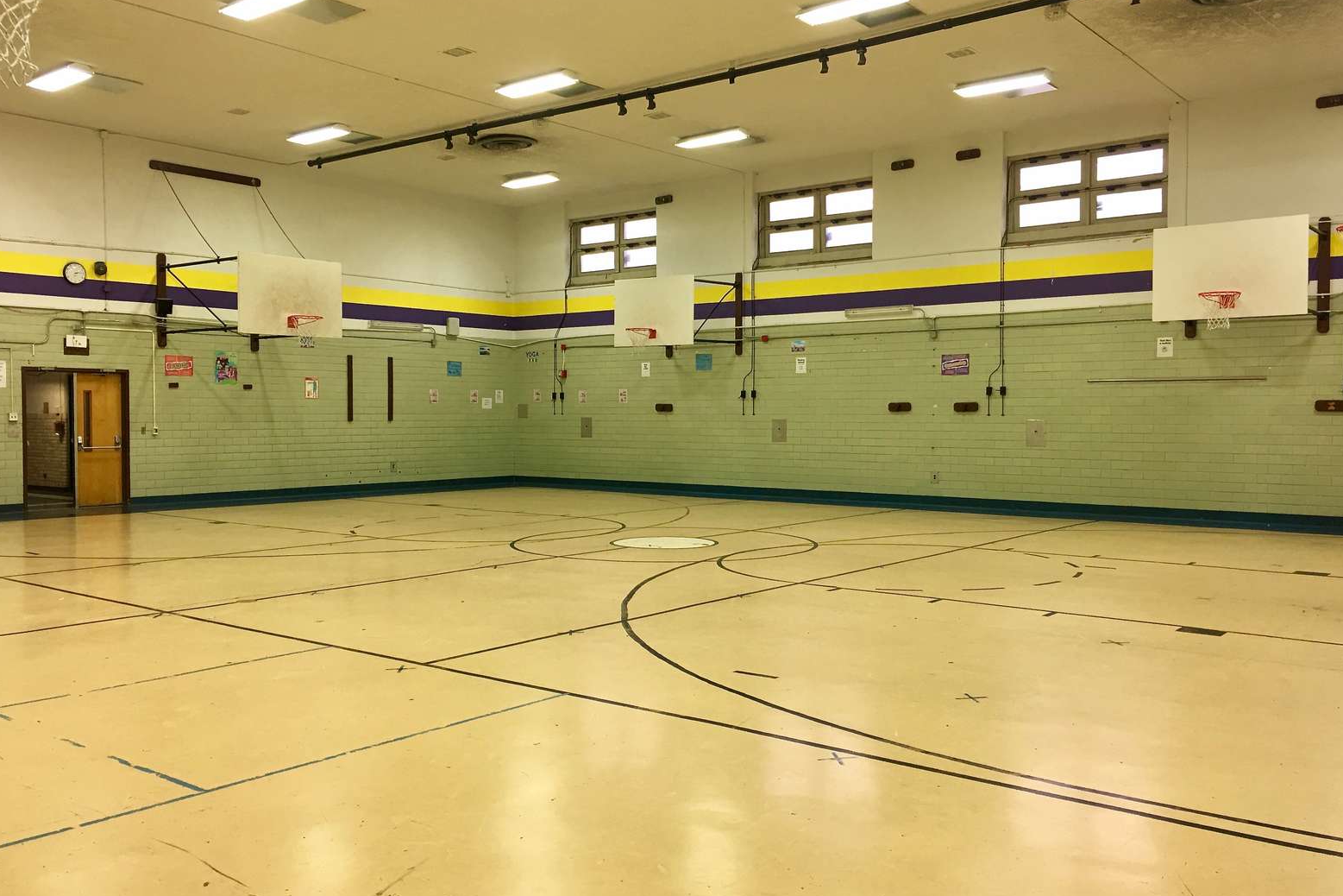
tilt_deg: -0.4
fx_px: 1156
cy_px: 451
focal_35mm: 31
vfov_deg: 42.3
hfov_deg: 60.3
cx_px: 671
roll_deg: +0.3
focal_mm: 4.15
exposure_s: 1/15
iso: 25
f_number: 2.2
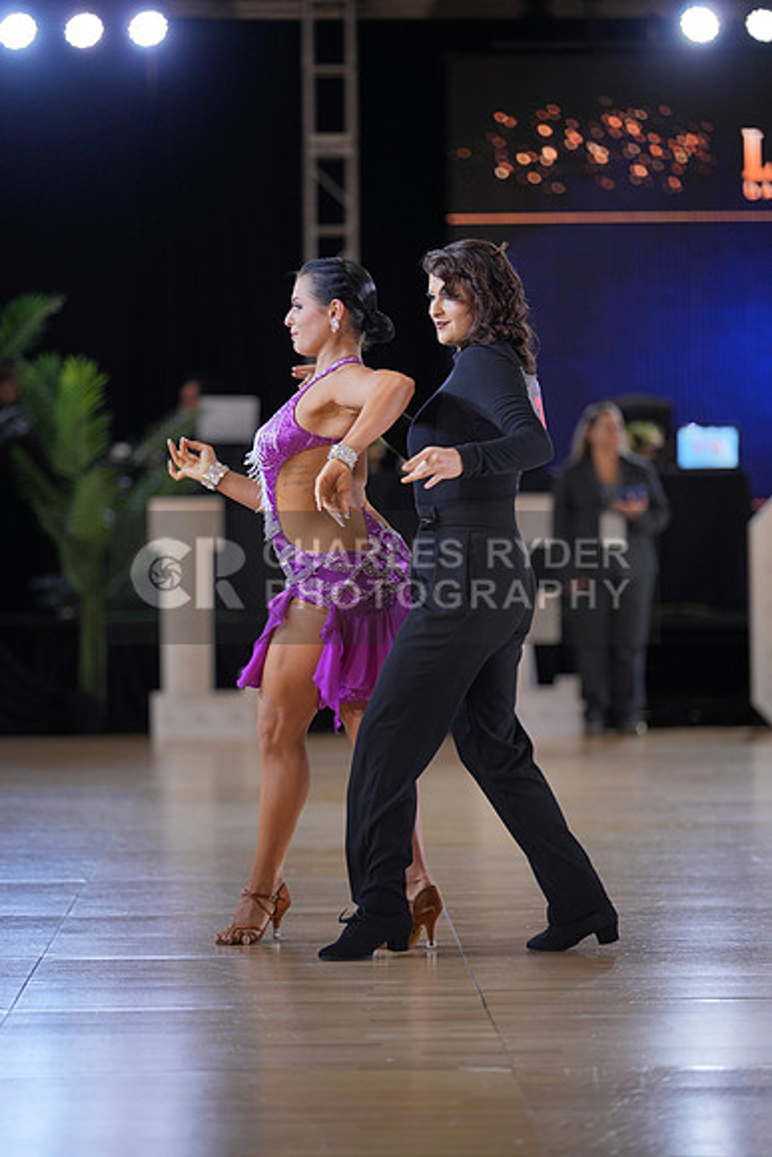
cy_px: 578
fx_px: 3697
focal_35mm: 115
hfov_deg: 11.9
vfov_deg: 17.8
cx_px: 386
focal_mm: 115
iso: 640
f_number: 2
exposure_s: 1/500
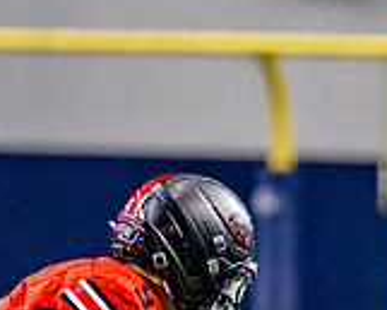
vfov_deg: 1.5
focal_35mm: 1053
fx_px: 12068
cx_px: 667
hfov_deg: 1.8
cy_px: 457
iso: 5000
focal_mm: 185
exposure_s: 1/2000
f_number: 2.8
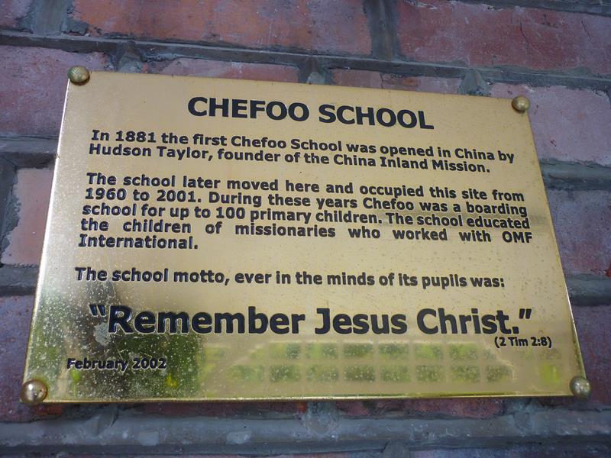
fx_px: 582
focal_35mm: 33
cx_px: 306
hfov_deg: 55.4
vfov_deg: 42.9
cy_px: 229
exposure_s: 1/50
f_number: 2.8
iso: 80
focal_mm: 5.5
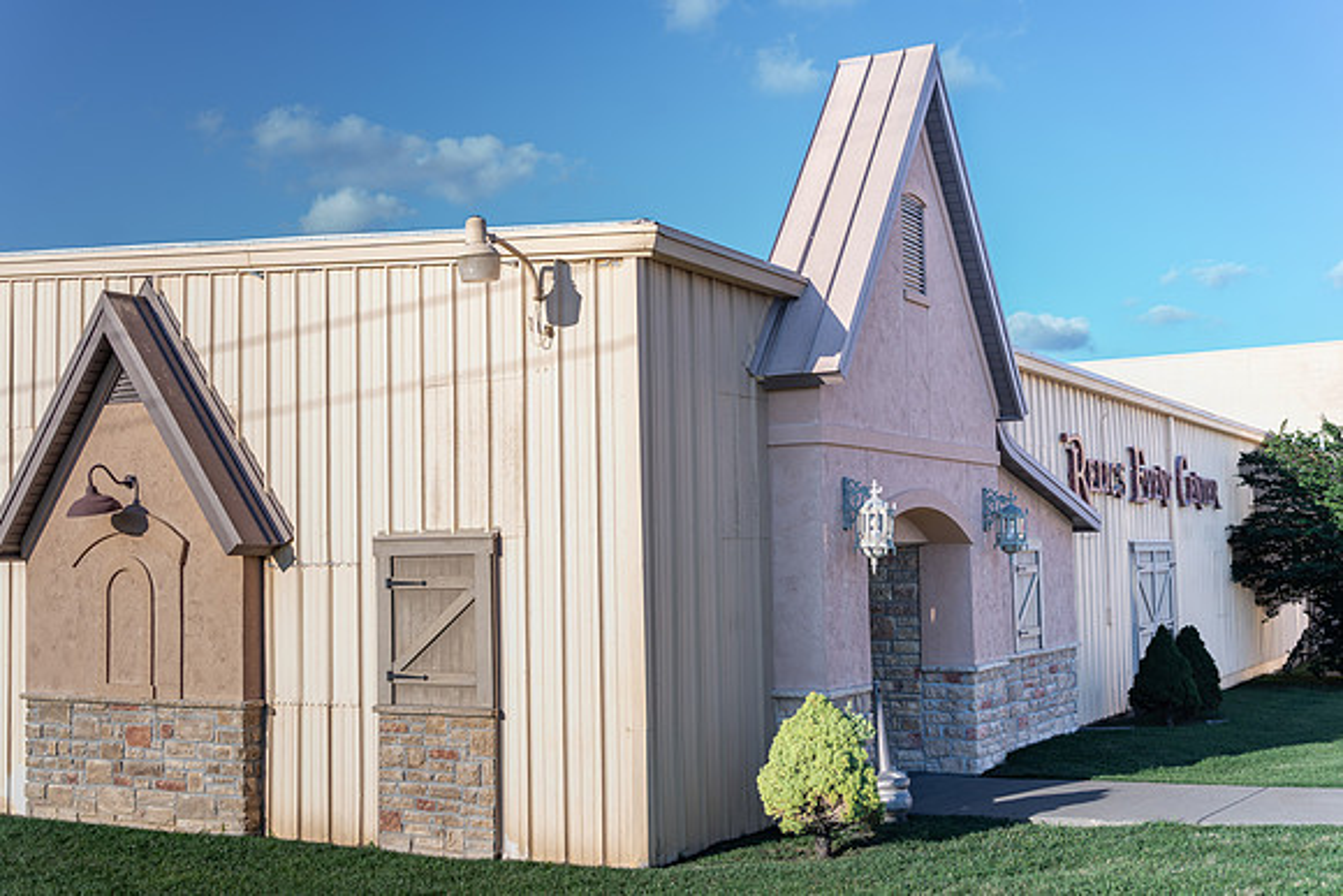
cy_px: 448
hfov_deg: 46.6
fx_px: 1560
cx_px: 672
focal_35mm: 42
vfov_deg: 32.1
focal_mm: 40
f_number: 2.8
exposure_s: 1/500
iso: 125
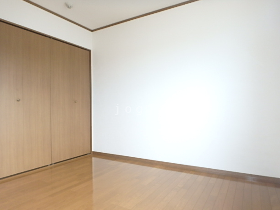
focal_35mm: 22
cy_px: 110
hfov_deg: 76.4
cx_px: 146
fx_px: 178
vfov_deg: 61.0
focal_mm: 3.7
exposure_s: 1/30
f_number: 3.5
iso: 200
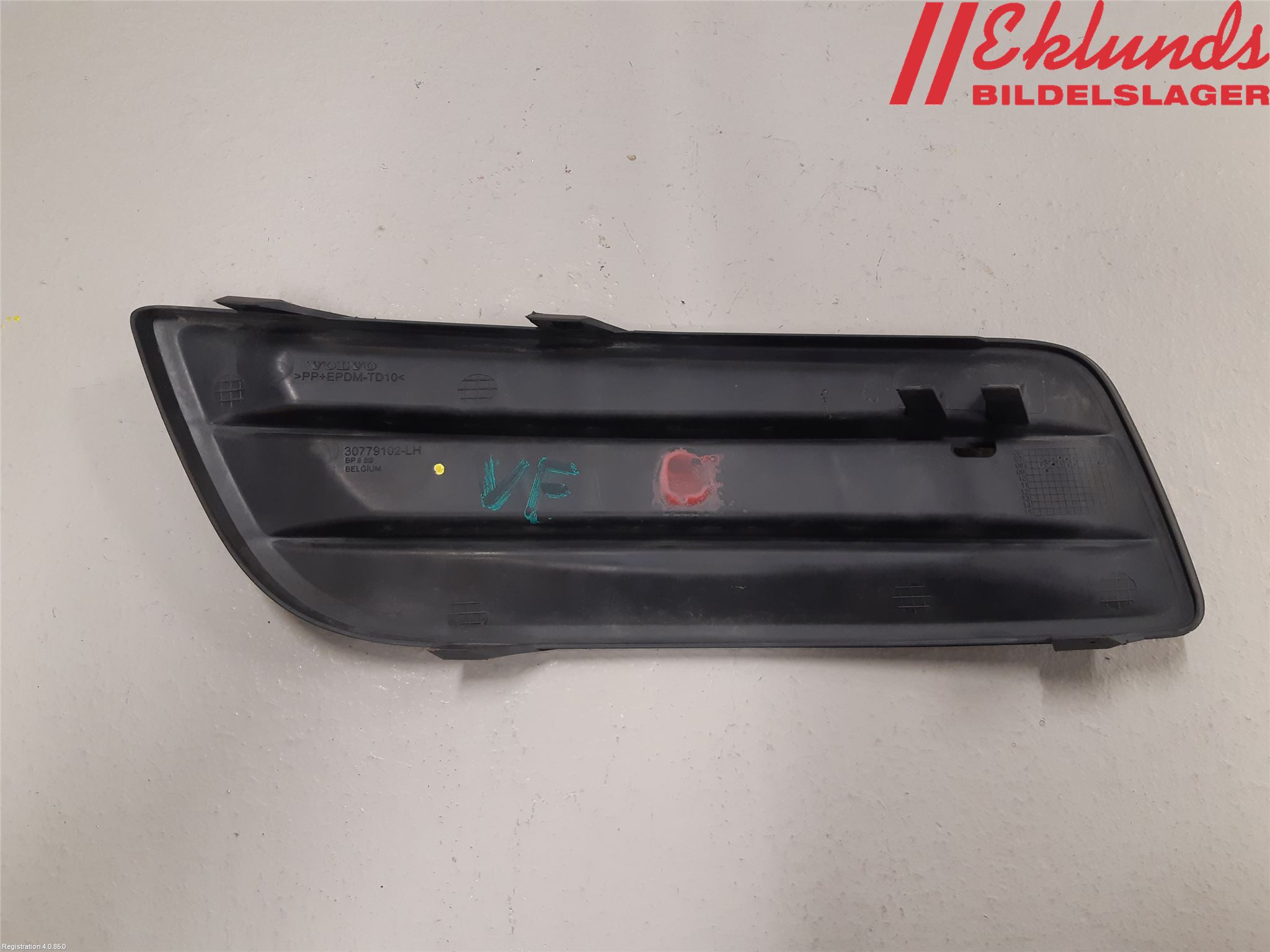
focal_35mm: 26
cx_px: 635
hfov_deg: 67.3
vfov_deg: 53.1
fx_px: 954
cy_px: 476
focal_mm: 3.93
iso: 125
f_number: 1.7
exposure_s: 1/50
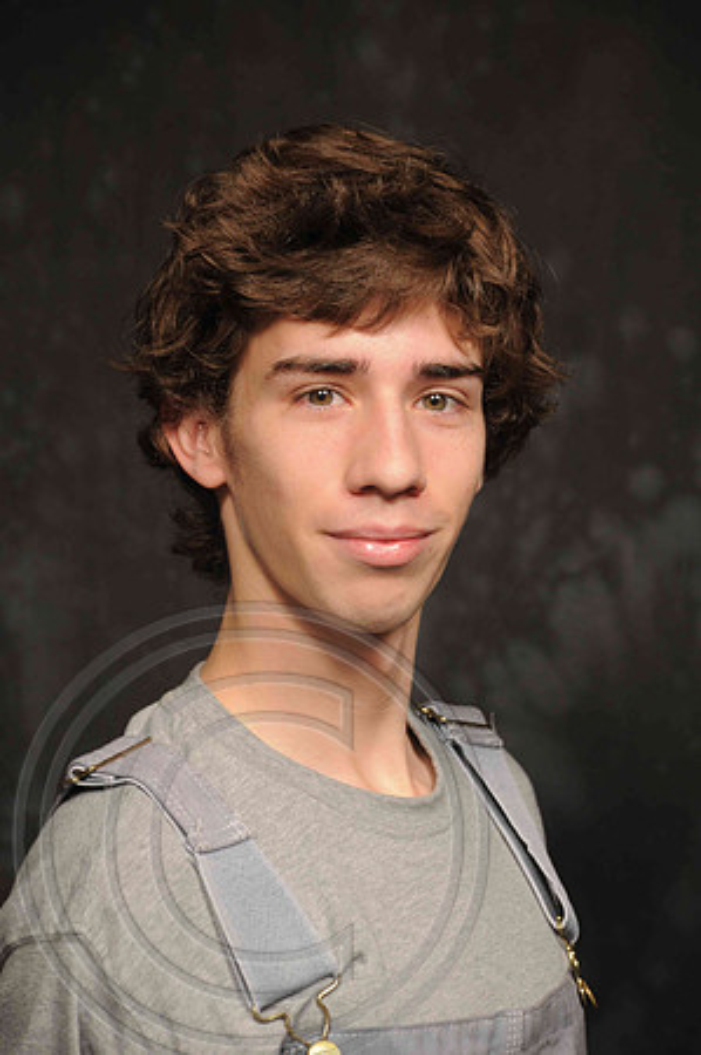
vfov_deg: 14.4
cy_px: 528
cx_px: 350
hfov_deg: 9.6
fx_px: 4172
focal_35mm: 142
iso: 200
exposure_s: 1/30
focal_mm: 95
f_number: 5.6
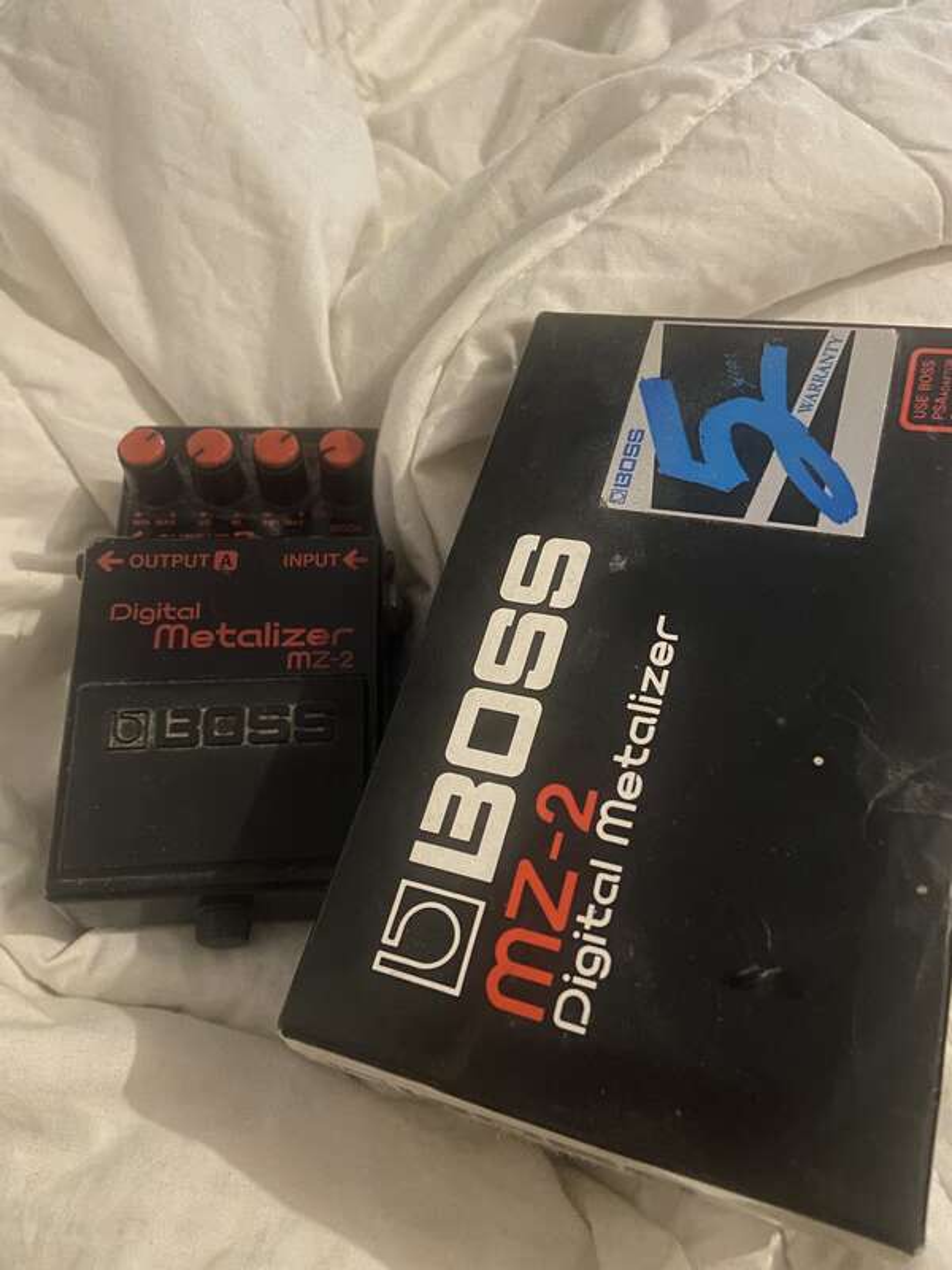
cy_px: 635
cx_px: 476
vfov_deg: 67.3
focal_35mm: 26
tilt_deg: -50.1
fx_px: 953
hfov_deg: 53.1
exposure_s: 1/11
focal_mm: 4.25
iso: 400
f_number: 1.8
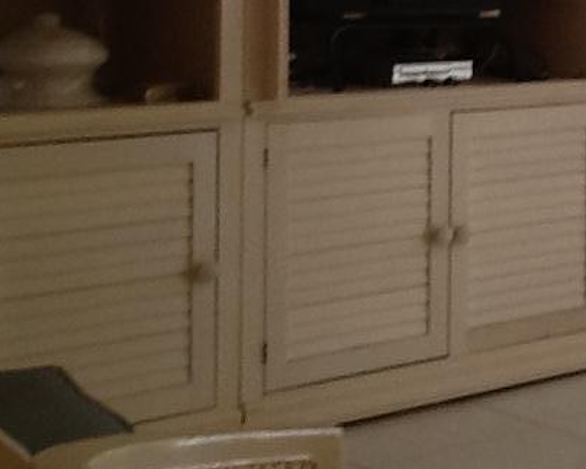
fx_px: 1769
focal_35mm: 102
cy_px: -39
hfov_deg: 18.0
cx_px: 669
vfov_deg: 14.7
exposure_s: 1/33
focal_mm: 2.03
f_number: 2.4
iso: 40
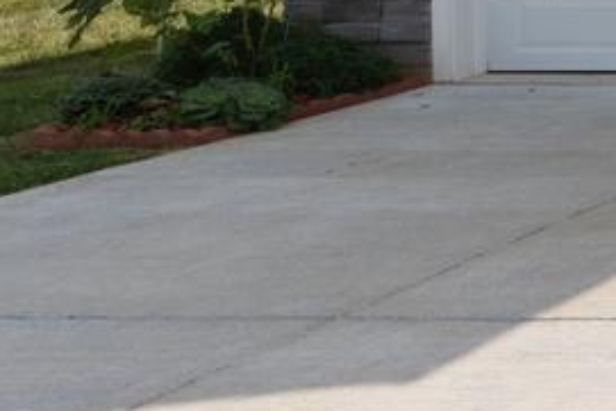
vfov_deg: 13.2
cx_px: 1598
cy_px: -486
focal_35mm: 85
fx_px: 1455
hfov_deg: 13.7
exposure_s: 1/60
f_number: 9
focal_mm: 16
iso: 100
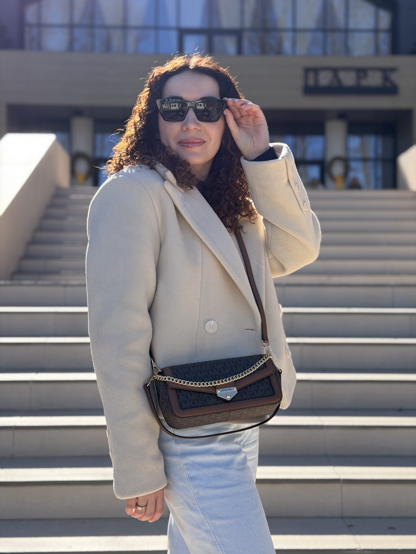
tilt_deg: +2.0
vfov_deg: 39.7
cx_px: 208
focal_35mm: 48
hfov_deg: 30.3
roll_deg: -0.4
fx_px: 769
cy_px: 277
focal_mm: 6.76
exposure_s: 1/2146
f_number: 1.78
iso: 80
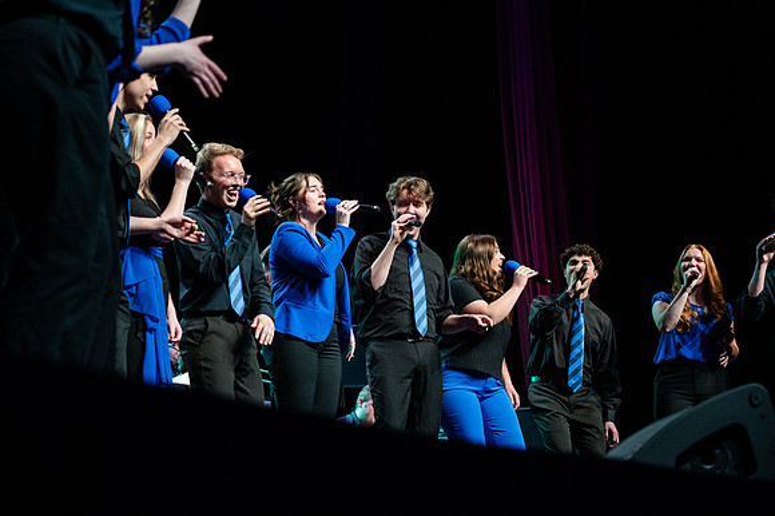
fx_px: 1583
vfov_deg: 18.5
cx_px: 388
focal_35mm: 74
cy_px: 258
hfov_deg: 27.5
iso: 4000
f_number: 2.8
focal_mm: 70
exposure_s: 1/320
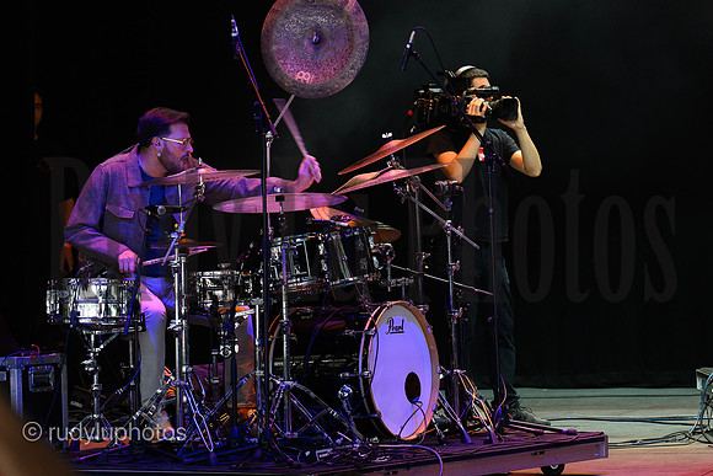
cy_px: 238
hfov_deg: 6.9
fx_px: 5943
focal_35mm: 300
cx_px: 356
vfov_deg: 4.6
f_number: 8
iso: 2500
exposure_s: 1/125
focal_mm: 200
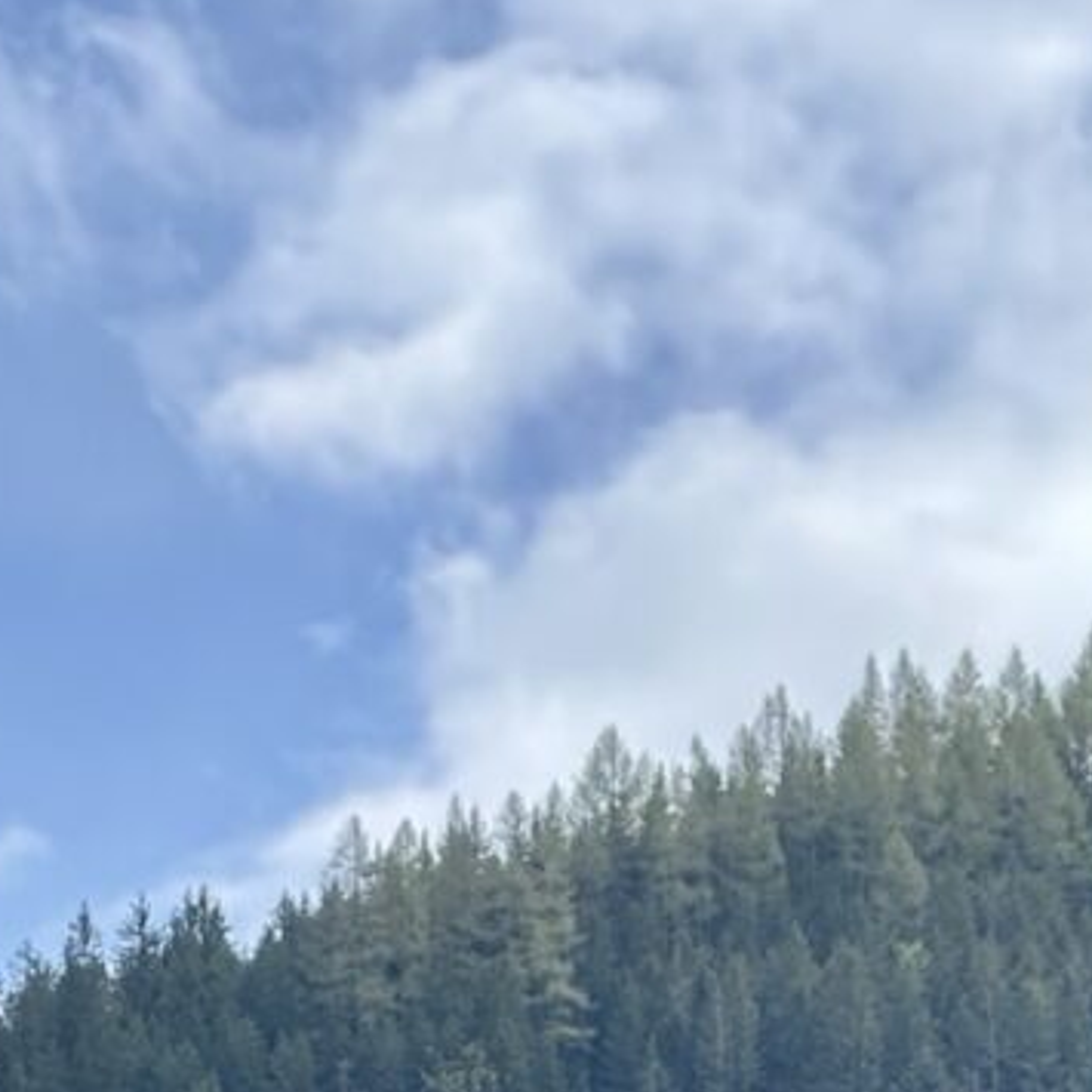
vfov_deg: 8.0
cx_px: 471
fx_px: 7388
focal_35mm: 207
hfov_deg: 8.5
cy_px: 2396
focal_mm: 5.96
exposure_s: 1/1178
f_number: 1.6
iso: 32
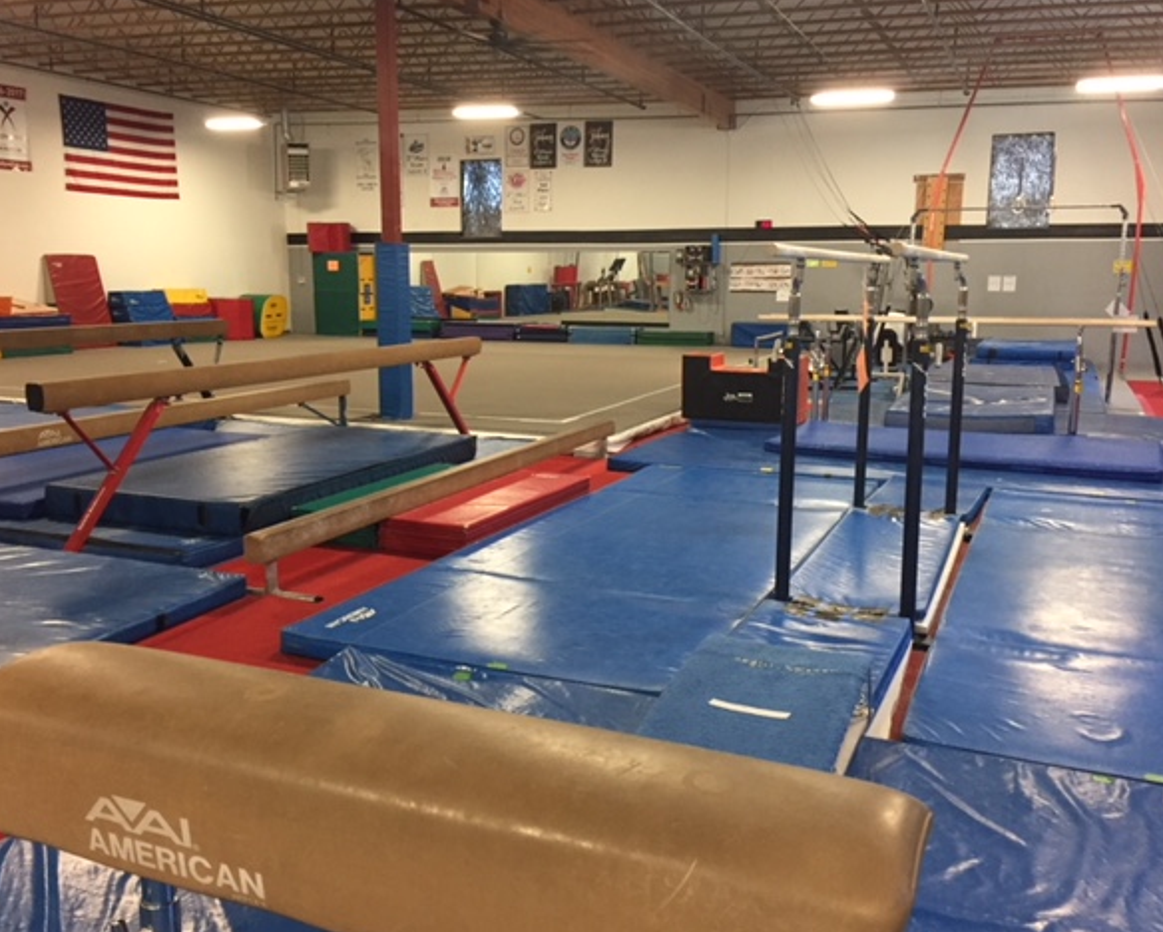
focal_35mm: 31
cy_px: 460
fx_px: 1068
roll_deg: -0.1
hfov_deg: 57.1
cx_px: 558
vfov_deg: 47.2
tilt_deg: -10.0
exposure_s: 1/30
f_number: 2.2
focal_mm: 4.15
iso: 125
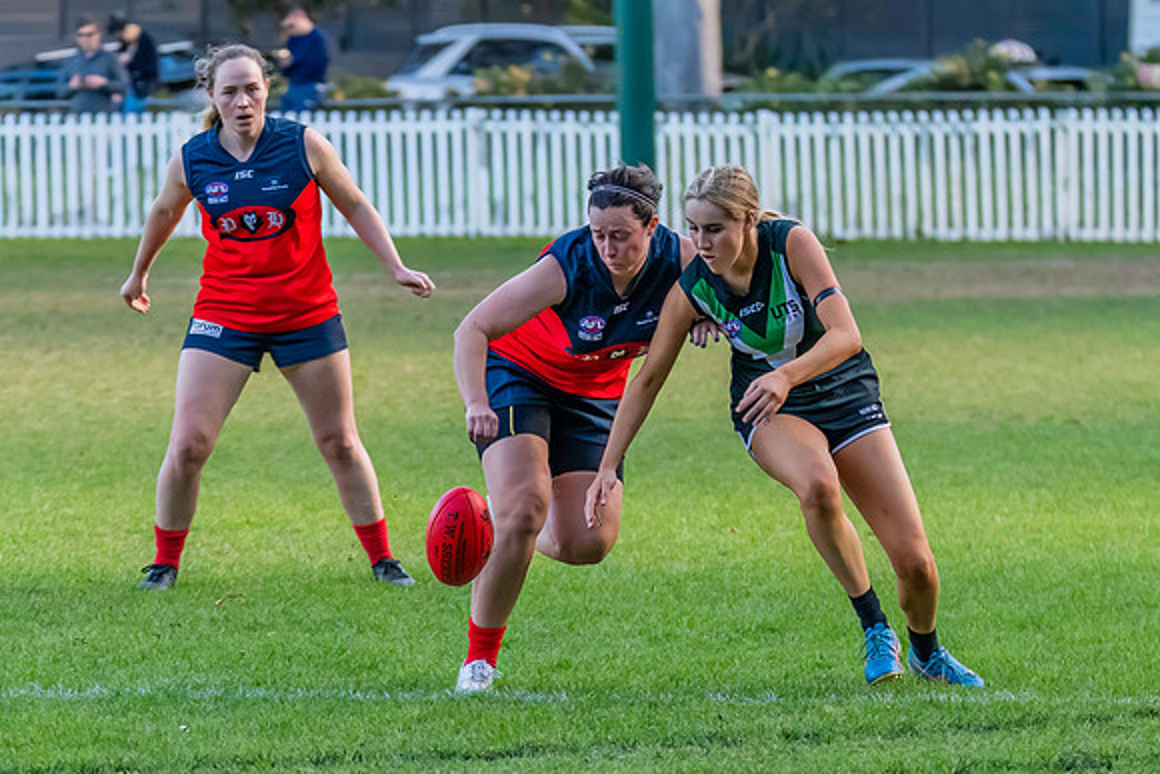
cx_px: 642
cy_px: 496
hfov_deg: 5.6
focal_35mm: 368
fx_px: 11852
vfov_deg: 3.7
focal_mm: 190
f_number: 5
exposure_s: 1/1600
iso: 4500
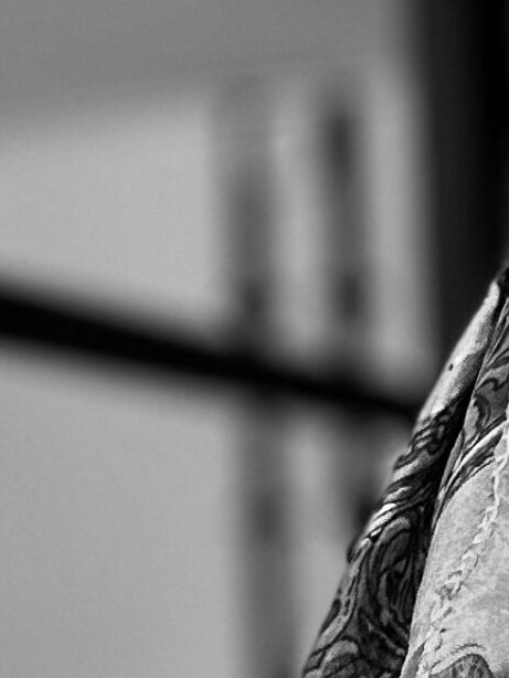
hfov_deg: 11.0
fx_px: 2449
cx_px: 926
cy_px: 626
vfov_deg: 15.6
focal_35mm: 125
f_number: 1.9
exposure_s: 1/60
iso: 80
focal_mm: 2.69
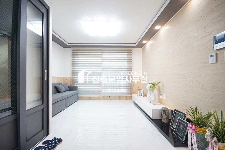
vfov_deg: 77.2
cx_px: 112
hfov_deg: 100.4
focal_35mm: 15
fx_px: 94
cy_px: 75
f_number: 5
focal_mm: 10
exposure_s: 1/60
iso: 800
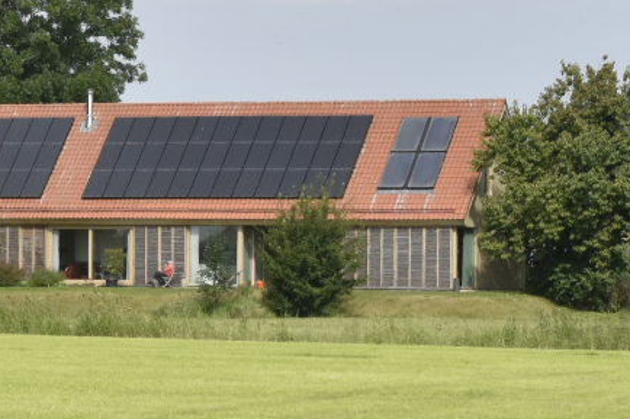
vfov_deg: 6.1
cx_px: -119
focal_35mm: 224
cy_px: 226
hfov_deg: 9.1
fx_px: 3918
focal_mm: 40
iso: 400
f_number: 4.2
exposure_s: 1/4000
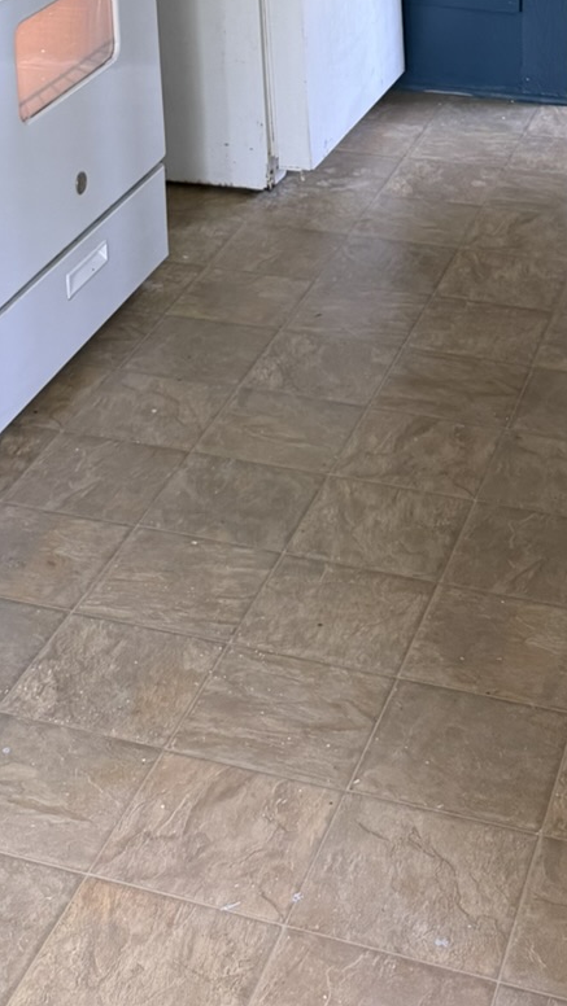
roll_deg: +1.3
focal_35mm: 69
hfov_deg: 17.5
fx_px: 1843
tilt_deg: -9.1
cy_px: -175
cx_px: 205
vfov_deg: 27.2
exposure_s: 1/60
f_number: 1.78
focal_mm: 6.76
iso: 200
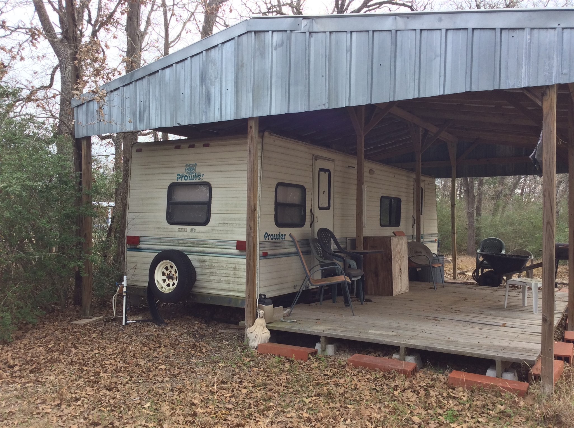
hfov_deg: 56.9
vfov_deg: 44.0
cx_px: 287
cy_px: 214
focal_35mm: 32
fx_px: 530
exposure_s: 1/330
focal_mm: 3.3
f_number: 2.4
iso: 32
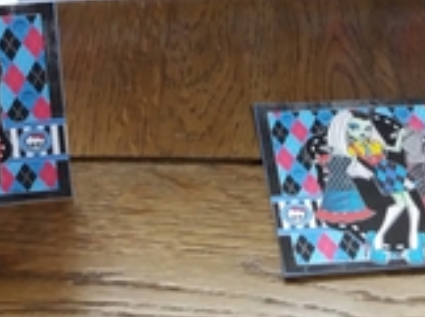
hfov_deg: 25.1
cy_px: -117
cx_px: 210
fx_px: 956
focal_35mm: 78
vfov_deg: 17.5
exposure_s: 1/17
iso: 200
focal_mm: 3.7
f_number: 1.9
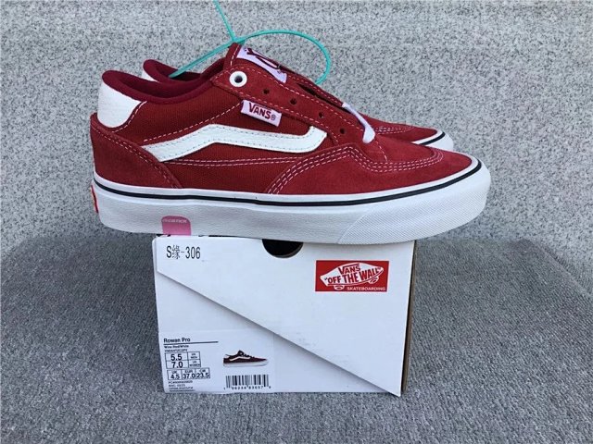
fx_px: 531
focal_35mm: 31
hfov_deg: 58.4
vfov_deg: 45.4
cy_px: 222
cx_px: 296
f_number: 2.4
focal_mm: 3.3
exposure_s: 1/395
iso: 25
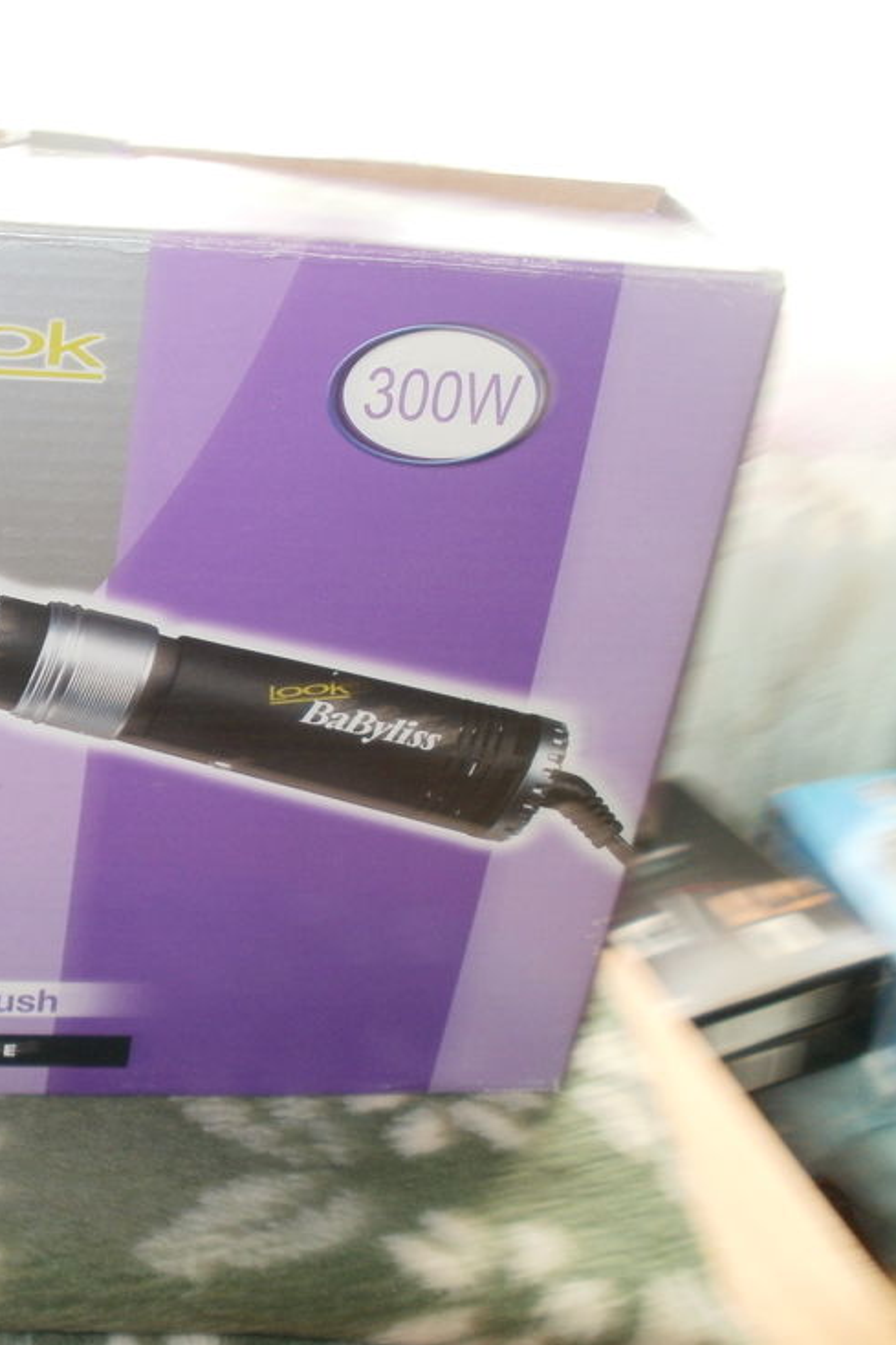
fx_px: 1905
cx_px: -2
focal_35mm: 51
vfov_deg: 38.9
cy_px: 674
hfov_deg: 25.2
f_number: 3.5
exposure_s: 1/30
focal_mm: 6.3
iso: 125
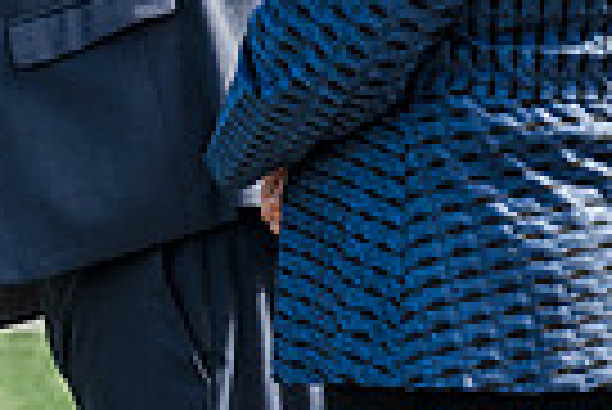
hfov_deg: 4.4
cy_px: -372
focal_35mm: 469
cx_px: -166
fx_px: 7981
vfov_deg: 2.9
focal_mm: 110
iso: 125
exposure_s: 1/320
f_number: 4.5
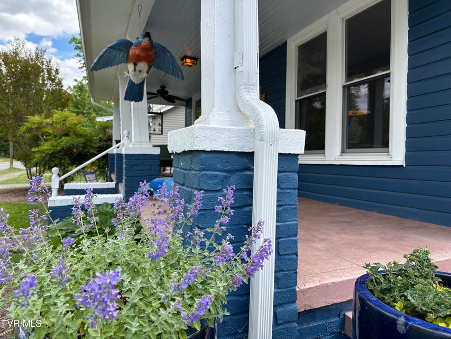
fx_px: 313
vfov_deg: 56.8
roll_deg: -0.3
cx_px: 226
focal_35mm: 24
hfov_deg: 71.6
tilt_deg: -2.1
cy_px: 170
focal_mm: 6.86
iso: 80
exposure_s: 1/1562
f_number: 1.78
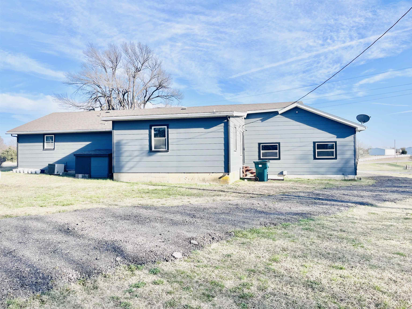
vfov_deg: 53.1
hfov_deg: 67.3
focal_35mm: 26
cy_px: 154
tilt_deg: -1.8
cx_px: 206
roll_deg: +0.8
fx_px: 309
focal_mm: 5.1
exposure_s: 1/2309
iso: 50
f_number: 1.6
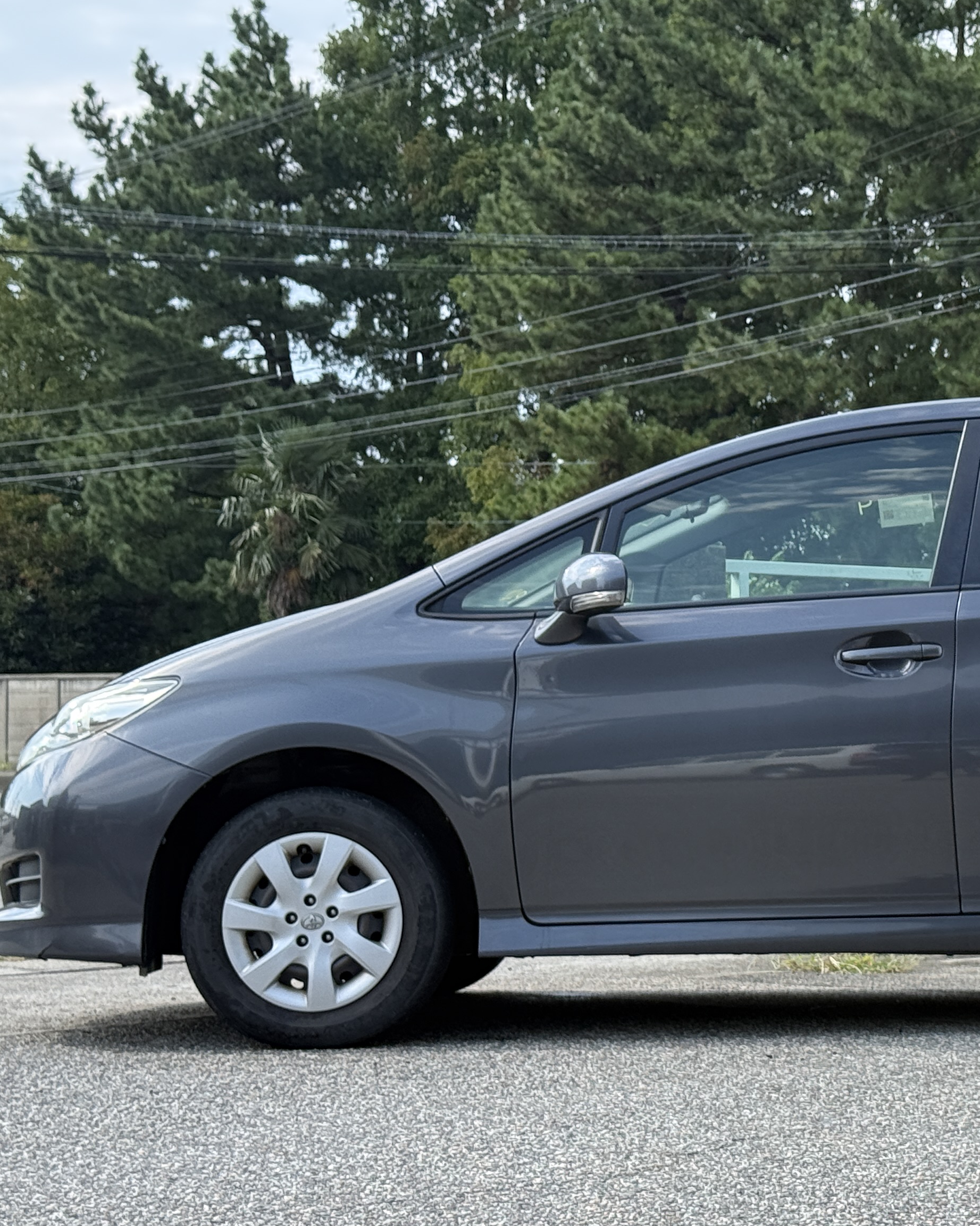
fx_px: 2973
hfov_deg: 18.4
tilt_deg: +1.2
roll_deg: +0.0
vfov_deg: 23.3
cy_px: 654
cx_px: 901
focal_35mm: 82
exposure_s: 1/1307
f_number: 1.78
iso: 64
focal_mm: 6.76
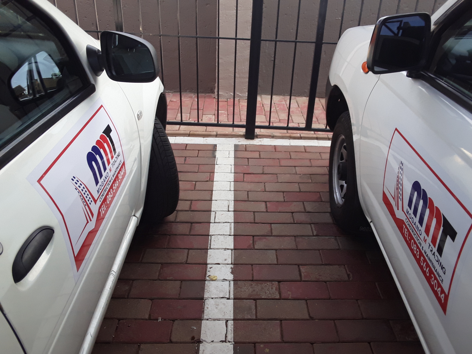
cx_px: 236
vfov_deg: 46.8
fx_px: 409
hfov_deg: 60.0
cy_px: 177
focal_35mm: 30
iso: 40
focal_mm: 2.2
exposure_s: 1/133
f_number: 1.9
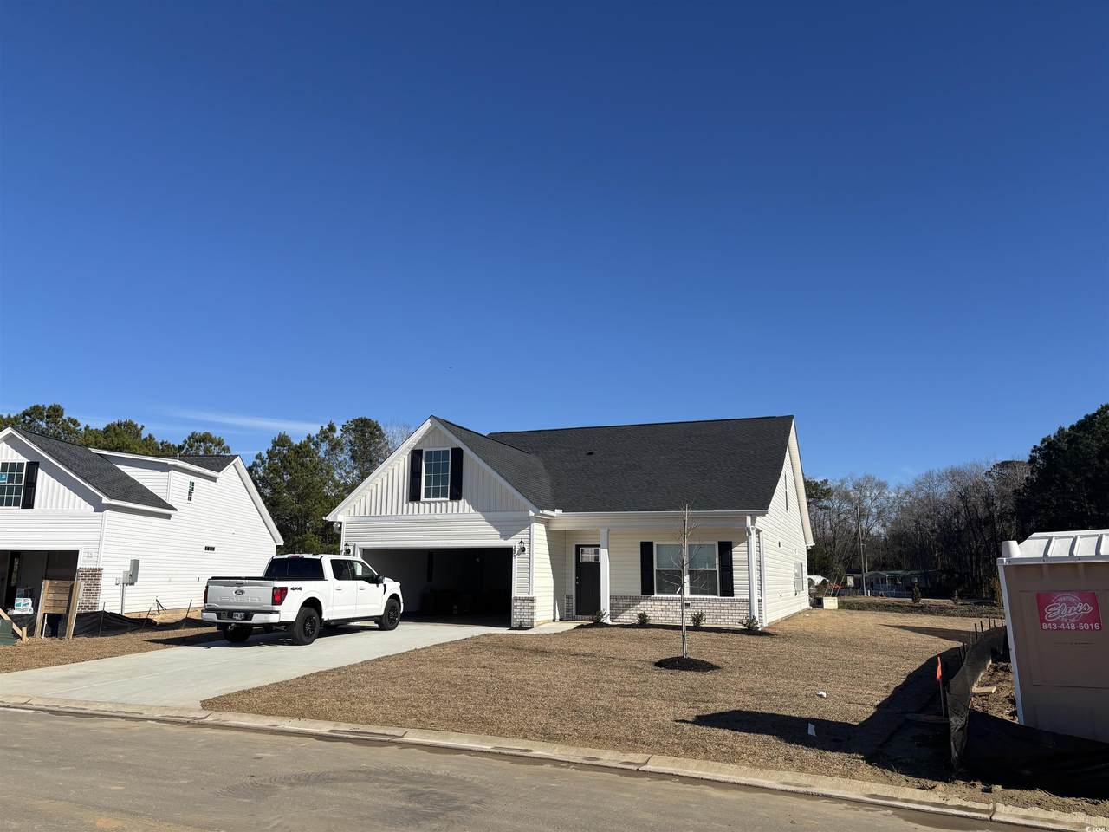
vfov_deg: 53.1
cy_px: 416
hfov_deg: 67.3
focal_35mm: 26
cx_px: 554
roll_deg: -0.6
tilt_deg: +11.1
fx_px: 833
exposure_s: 1/4425
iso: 50
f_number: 1.6
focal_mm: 5.96
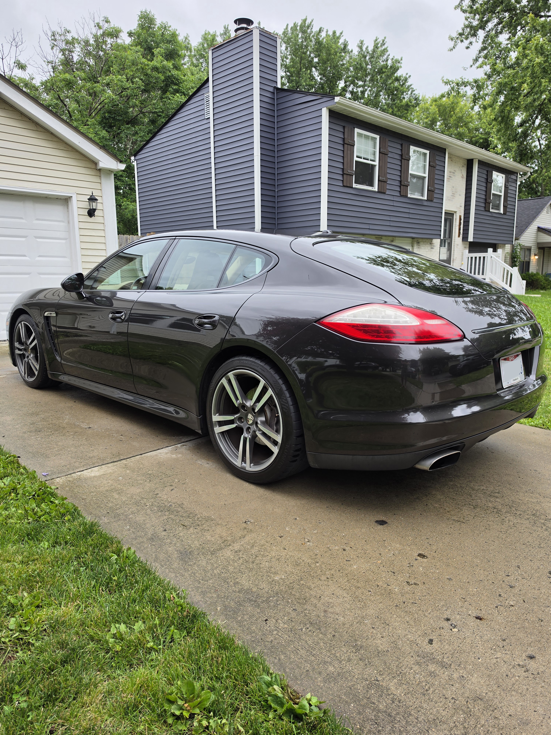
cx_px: 276
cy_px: 368
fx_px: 488
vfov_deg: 73.9
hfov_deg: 58.9
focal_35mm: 23
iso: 20
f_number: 1.4
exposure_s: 1/182
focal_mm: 6.5
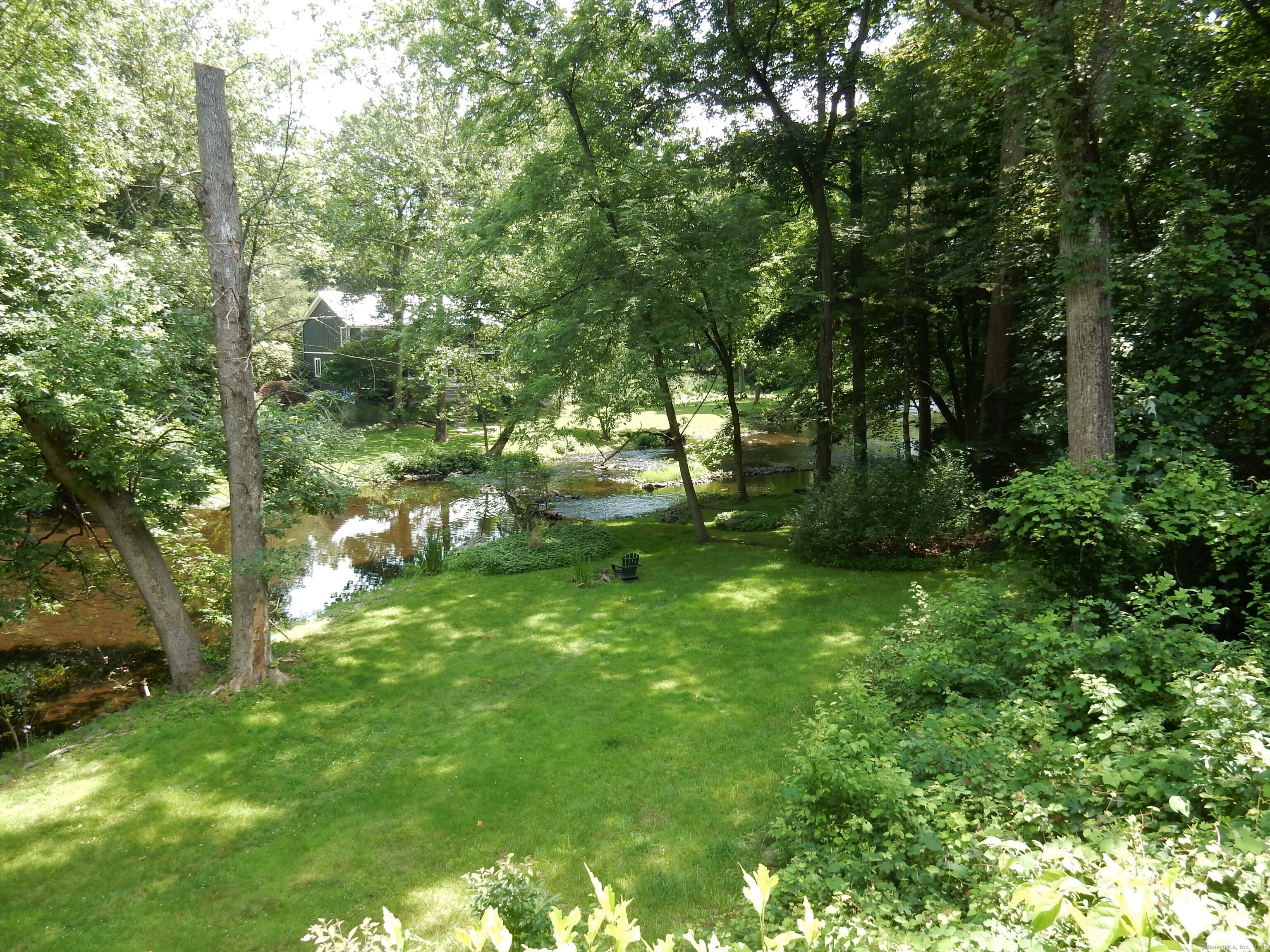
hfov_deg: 69.4
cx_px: 635
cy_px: 476
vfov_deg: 54.9
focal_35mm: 25
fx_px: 917
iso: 125
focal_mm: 4.5
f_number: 3.7
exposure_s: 1/125
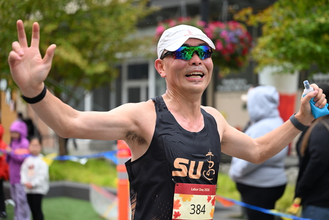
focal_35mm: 70
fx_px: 640
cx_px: 164
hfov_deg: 28.8
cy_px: 110
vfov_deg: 19.5
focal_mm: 70
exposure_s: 1/2000
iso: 1250
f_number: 2.8
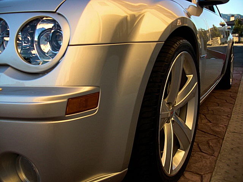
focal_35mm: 36
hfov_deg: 51.4
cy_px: 91
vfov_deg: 39.7
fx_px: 253
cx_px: 122
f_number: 2.8
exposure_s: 1/125
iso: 50
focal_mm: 6.3
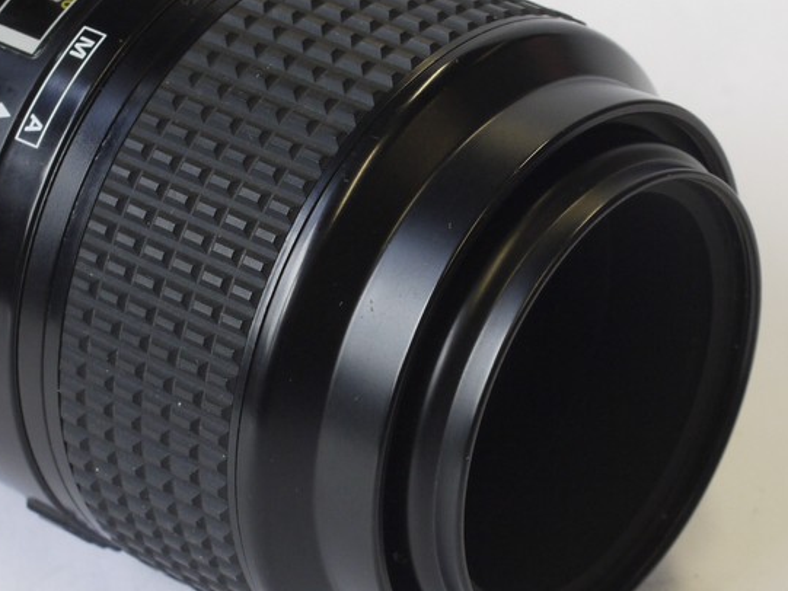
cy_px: 349
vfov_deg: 11.1
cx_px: 363
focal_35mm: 133
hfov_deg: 14.8
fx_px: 3028
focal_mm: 30
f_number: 8
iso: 320
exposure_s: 1/40
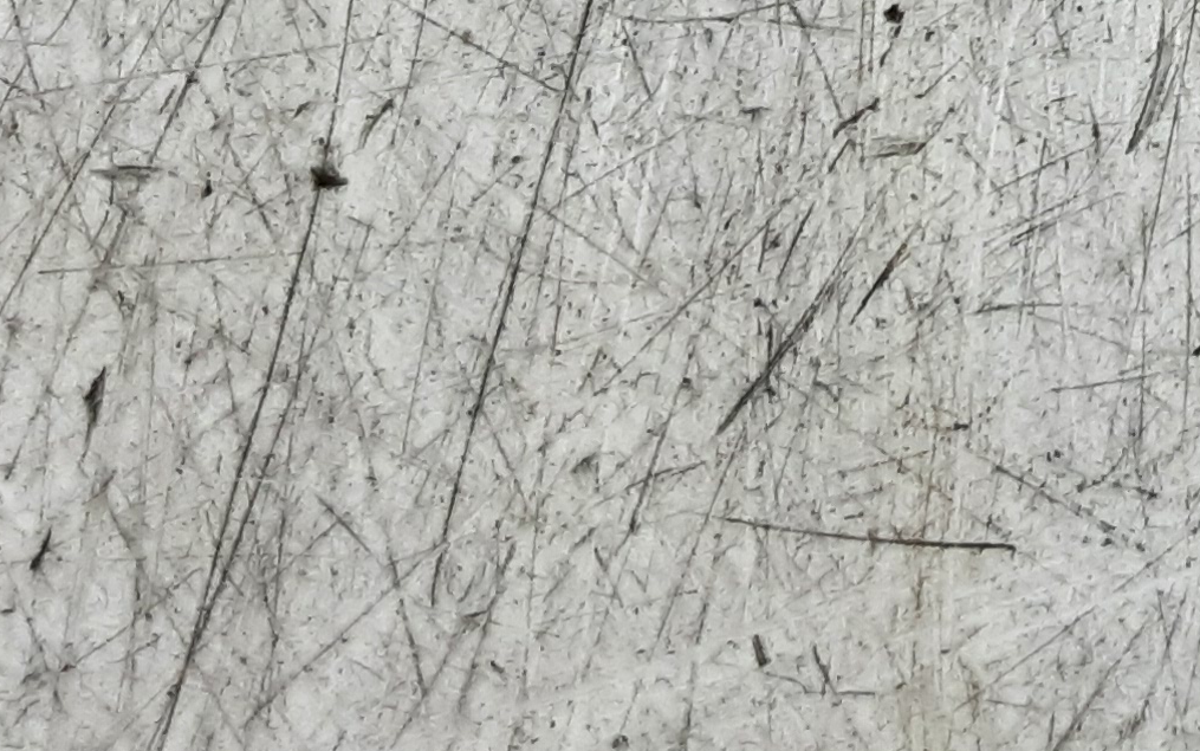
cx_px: 1784
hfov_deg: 19.7
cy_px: -642
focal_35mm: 92
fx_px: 3010
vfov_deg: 12.8
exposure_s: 1/50
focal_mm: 2.91
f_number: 1.9
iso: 64
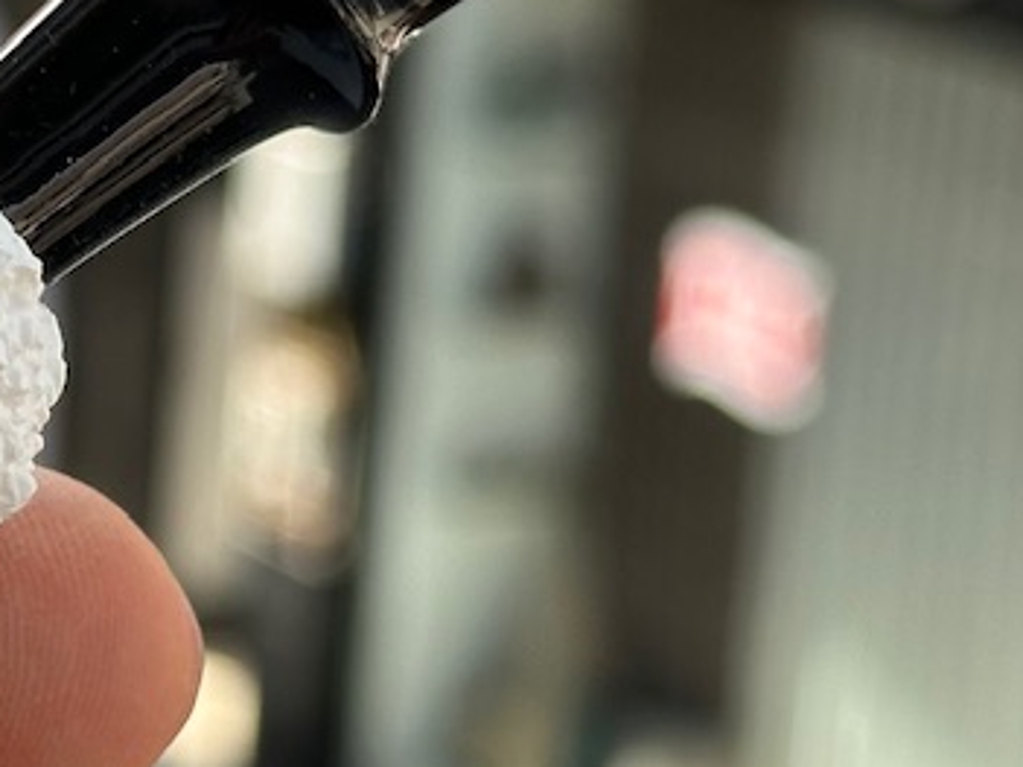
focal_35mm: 175
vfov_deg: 8.5
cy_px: 268
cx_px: -224
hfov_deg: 11.1
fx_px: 5170
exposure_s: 1/773
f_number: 1.78
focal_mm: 6.86
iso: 64
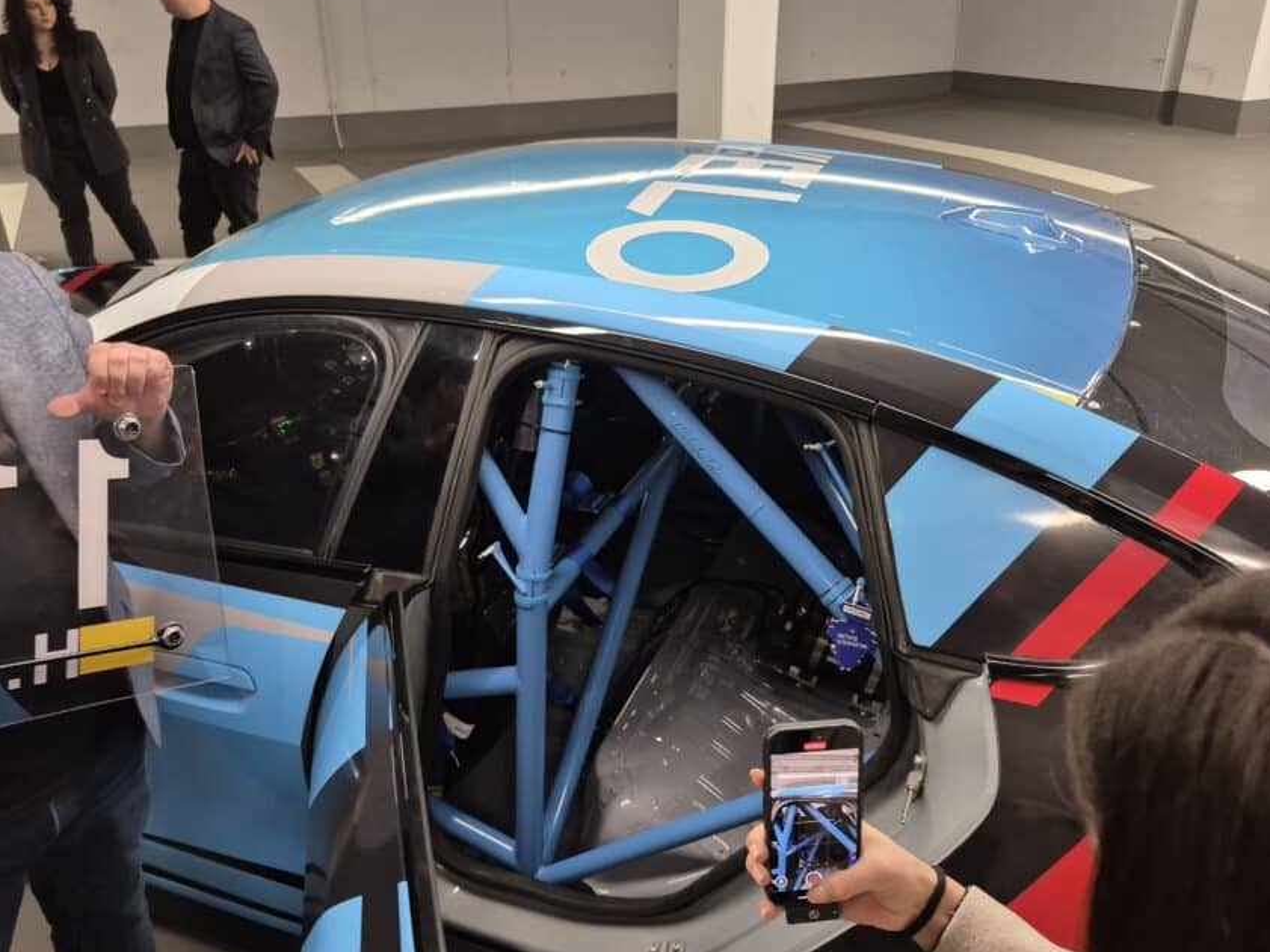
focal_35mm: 28
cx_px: 627
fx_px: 1027
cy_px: 483
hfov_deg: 63.4
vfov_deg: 49.8
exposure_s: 1/100
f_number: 1.8
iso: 250
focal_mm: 5.4
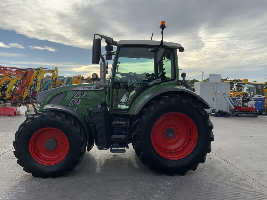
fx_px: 224
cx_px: 134
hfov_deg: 61.7
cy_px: 100
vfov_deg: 48.2
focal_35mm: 29
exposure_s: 1/2427
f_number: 1.8
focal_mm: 3
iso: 20
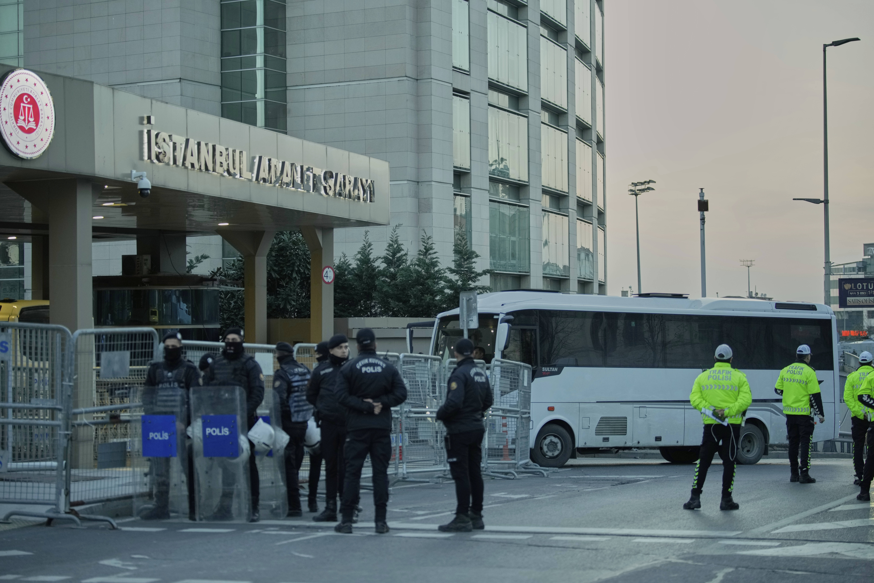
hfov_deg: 28.8
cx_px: 437
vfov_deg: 19.5
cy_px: 292
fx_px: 1699
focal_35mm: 70
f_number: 2.8
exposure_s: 1/400
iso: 800
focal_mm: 70
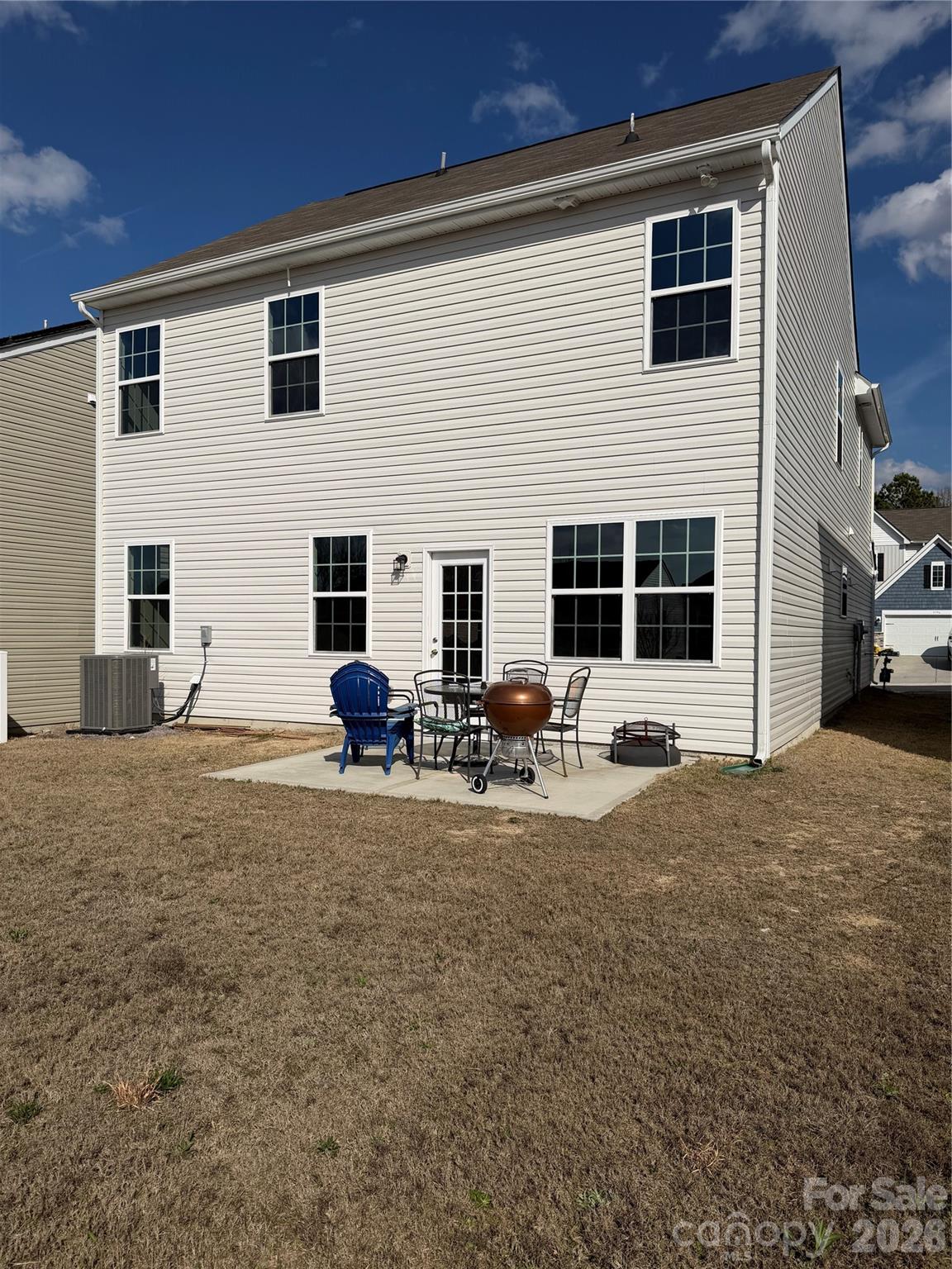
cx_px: 476
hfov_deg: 56.8
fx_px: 880
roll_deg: -0.7
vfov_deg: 71.6
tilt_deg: -0.1
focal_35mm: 24
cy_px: 634
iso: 100
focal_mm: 6.76
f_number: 1.78
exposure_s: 1/17544
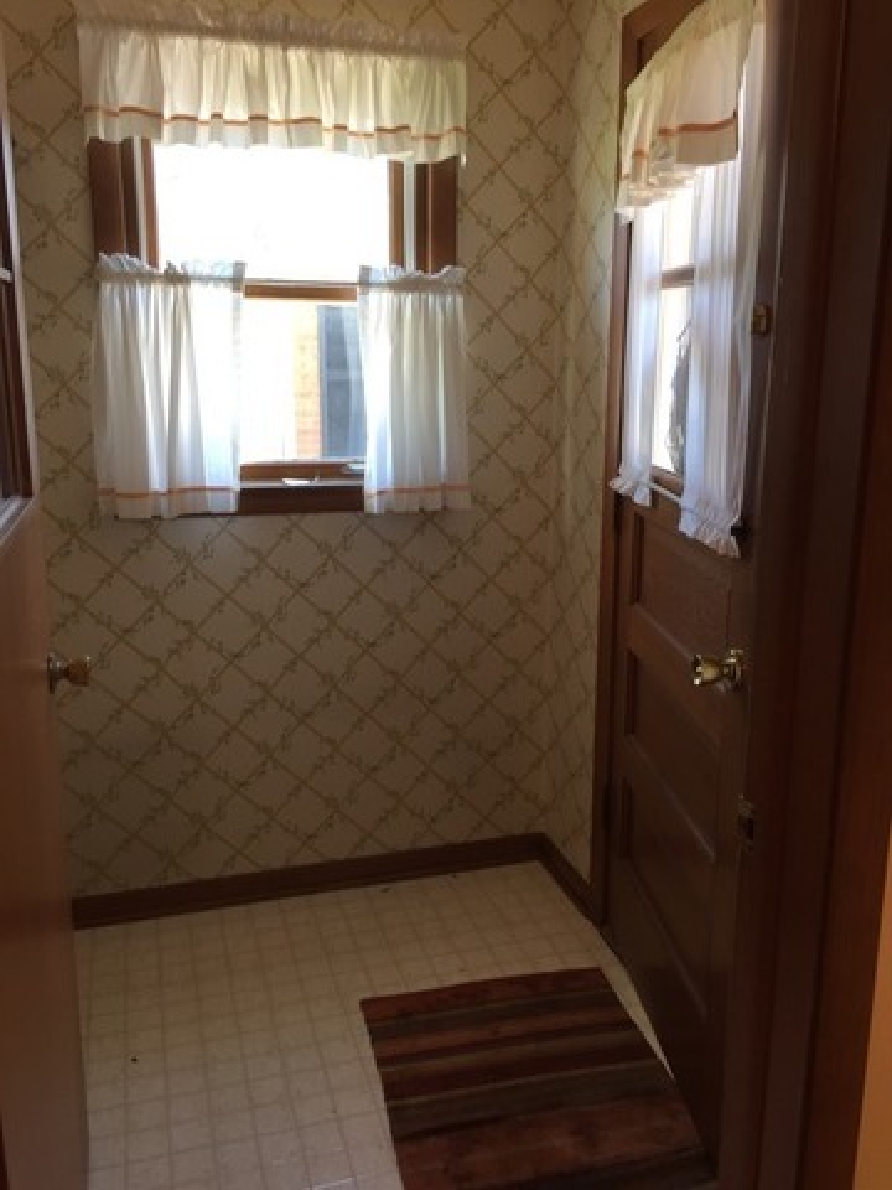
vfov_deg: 61.7
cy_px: 595
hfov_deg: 48.2
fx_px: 996
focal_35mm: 29
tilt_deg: -12.1
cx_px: 446
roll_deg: +0.1
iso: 32
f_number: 2.2
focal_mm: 4.15
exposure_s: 1/40
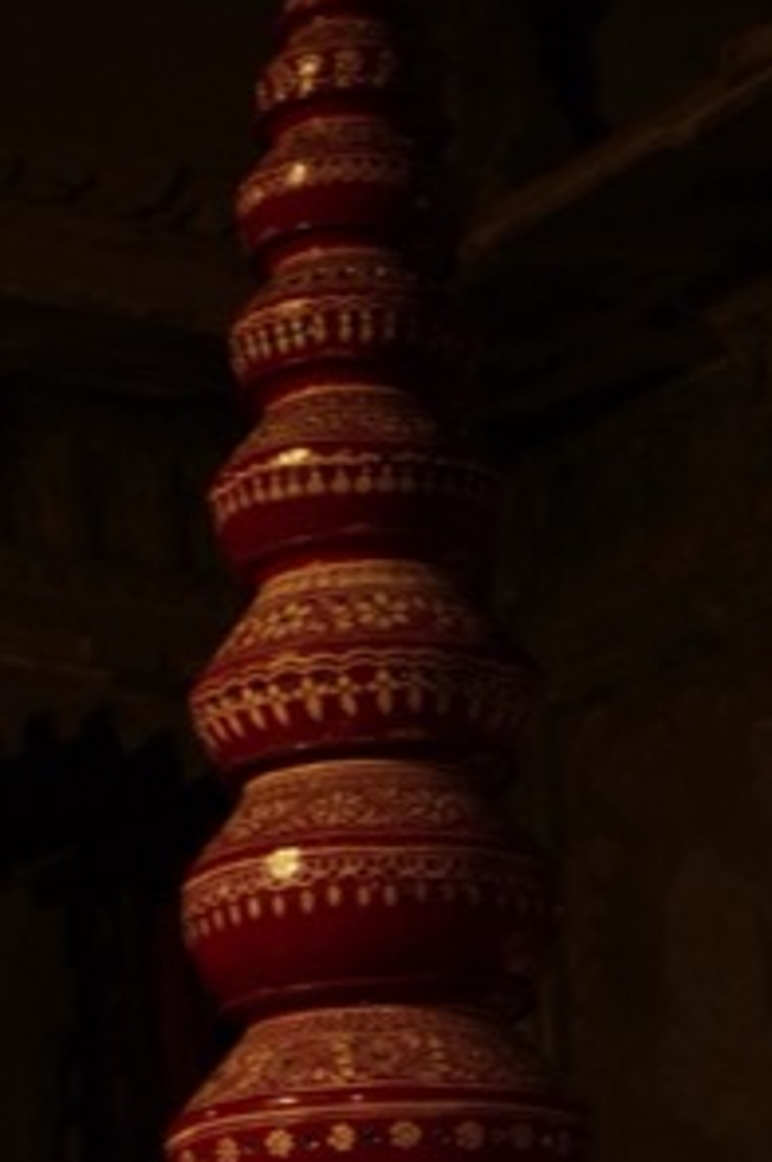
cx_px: 419
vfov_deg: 12.1
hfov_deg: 8.3
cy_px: 1544
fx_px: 5320
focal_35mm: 165
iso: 400
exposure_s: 1/250
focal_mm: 36
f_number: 2.8
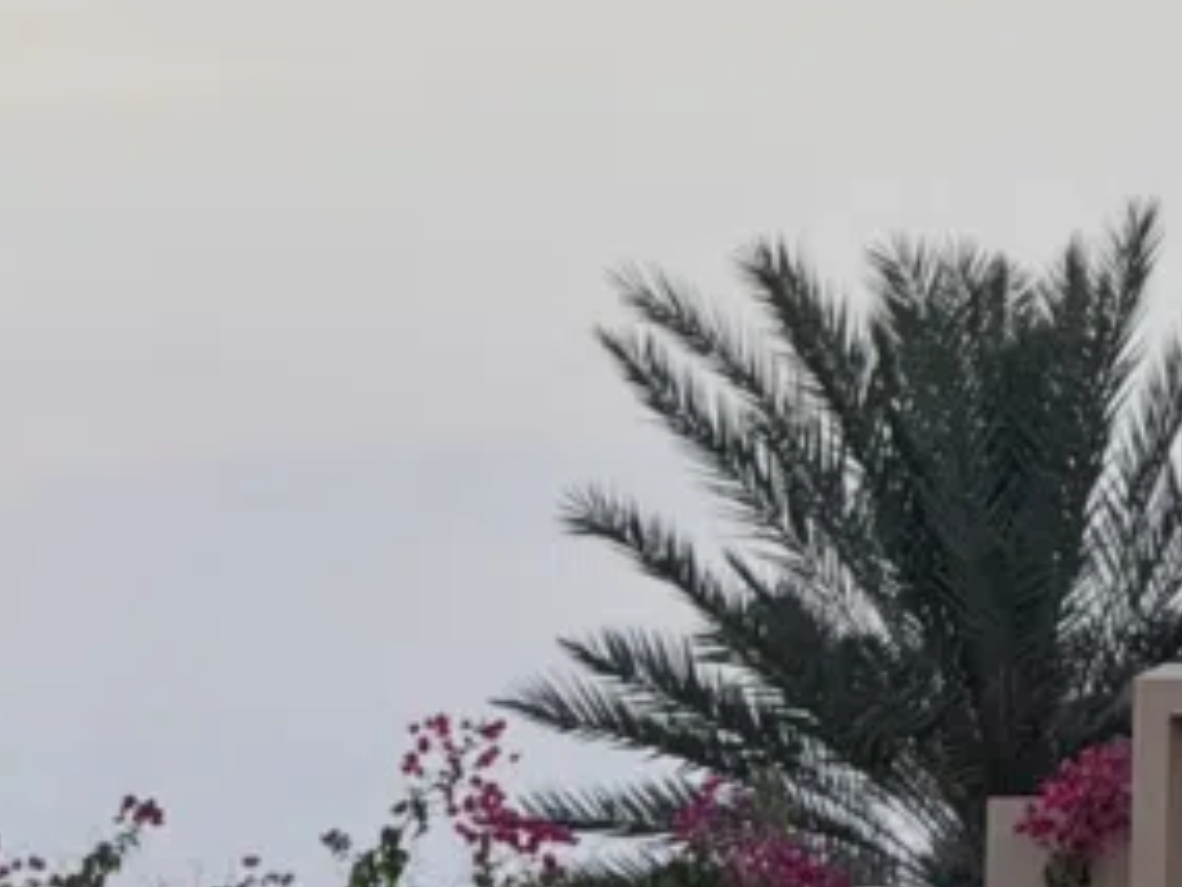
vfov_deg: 5.5
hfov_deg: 7.3
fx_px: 9292
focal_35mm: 272
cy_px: 444
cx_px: 153
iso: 160
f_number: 2.8
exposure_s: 1/100
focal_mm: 15.66
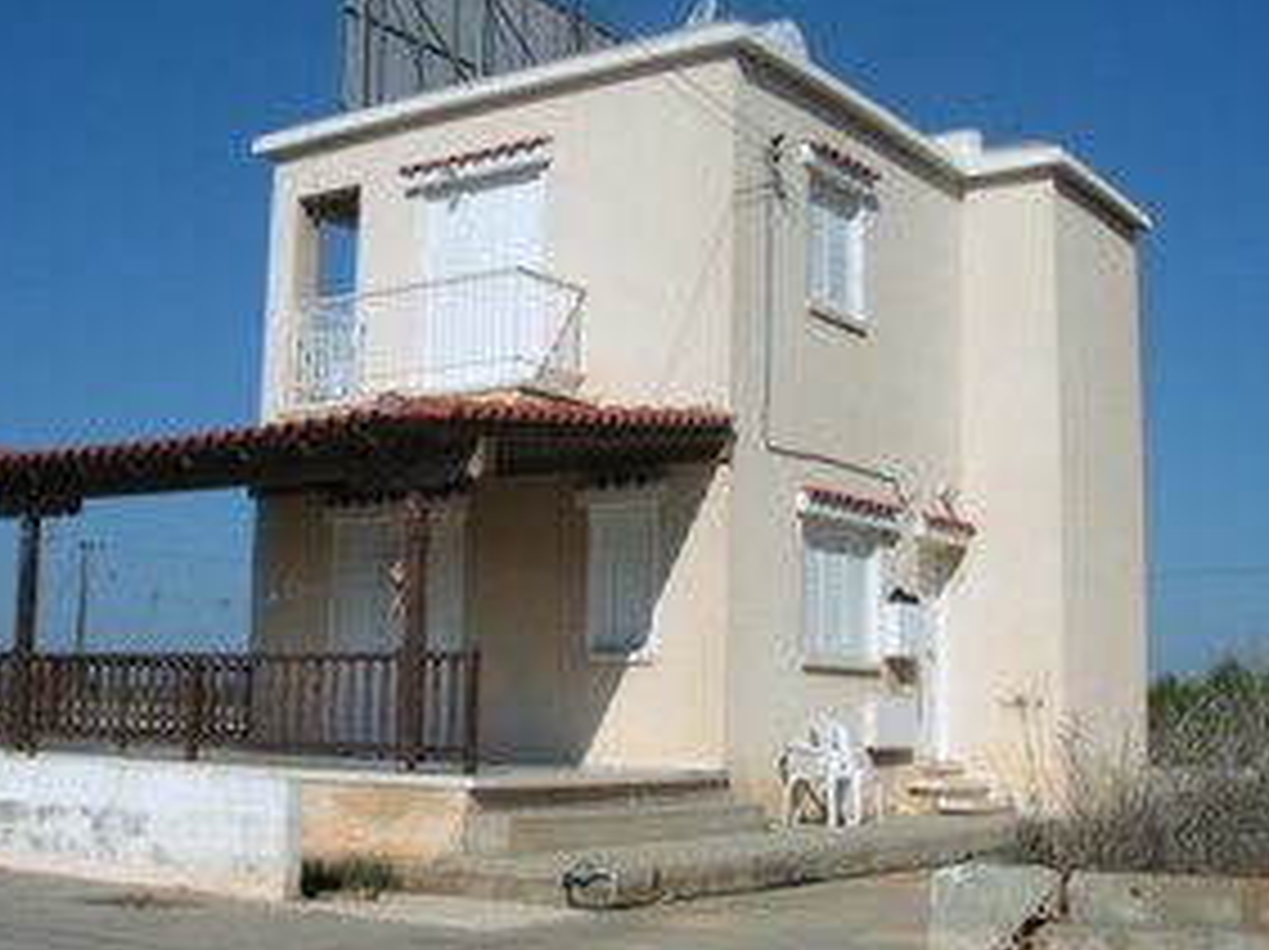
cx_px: 637
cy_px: 509
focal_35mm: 49
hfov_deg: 38.9
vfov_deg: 29.6
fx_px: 1795
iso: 100
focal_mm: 5.6
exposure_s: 1/1244
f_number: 4.5
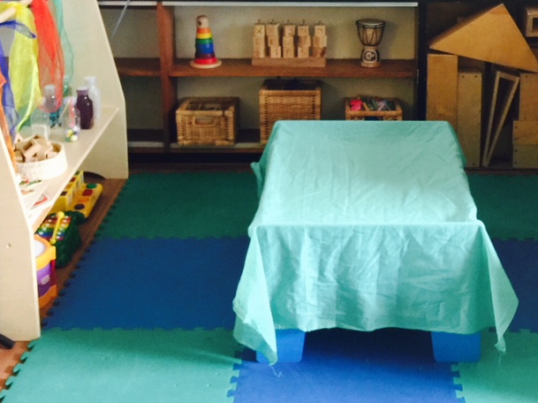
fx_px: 947
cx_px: 352
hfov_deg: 31.5
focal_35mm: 61
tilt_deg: -13.1
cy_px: 48
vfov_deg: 23.4
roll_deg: -0.6
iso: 125
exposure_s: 1/8
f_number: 2.2
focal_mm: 4.15
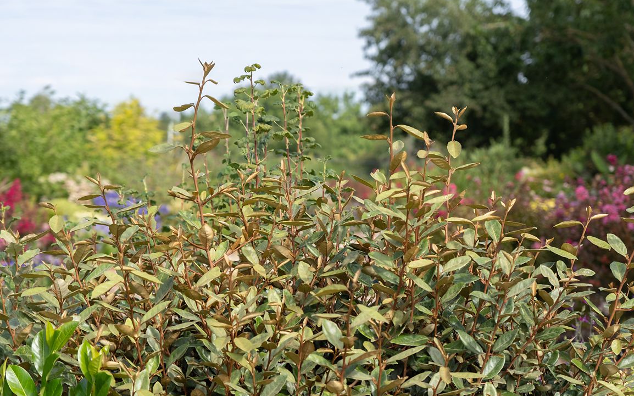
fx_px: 1538
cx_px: 315
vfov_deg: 14.7
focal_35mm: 89
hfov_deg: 23.3
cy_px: 222
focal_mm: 52.4
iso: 200
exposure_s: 1/850
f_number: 4
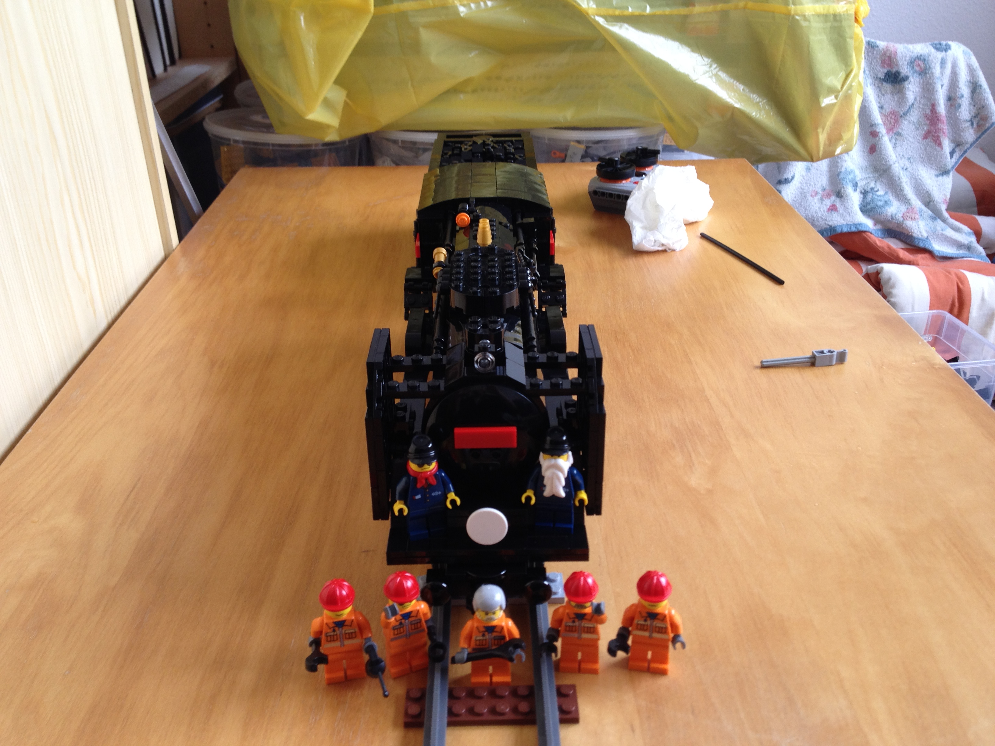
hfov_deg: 52.6
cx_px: 498
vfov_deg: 40.7
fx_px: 1006
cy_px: 373
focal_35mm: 35
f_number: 2.4
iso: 50
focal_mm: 4.28
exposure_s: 1/24
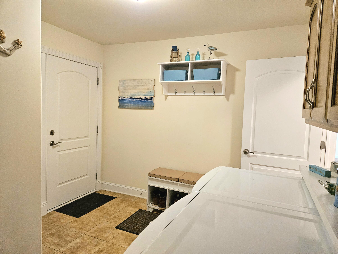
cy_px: 127
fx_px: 225
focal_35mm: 23
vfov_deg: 58.9
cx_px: 169
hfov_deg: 73.9
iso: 800
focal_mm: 5.4
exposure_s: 1/120
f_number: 1.8
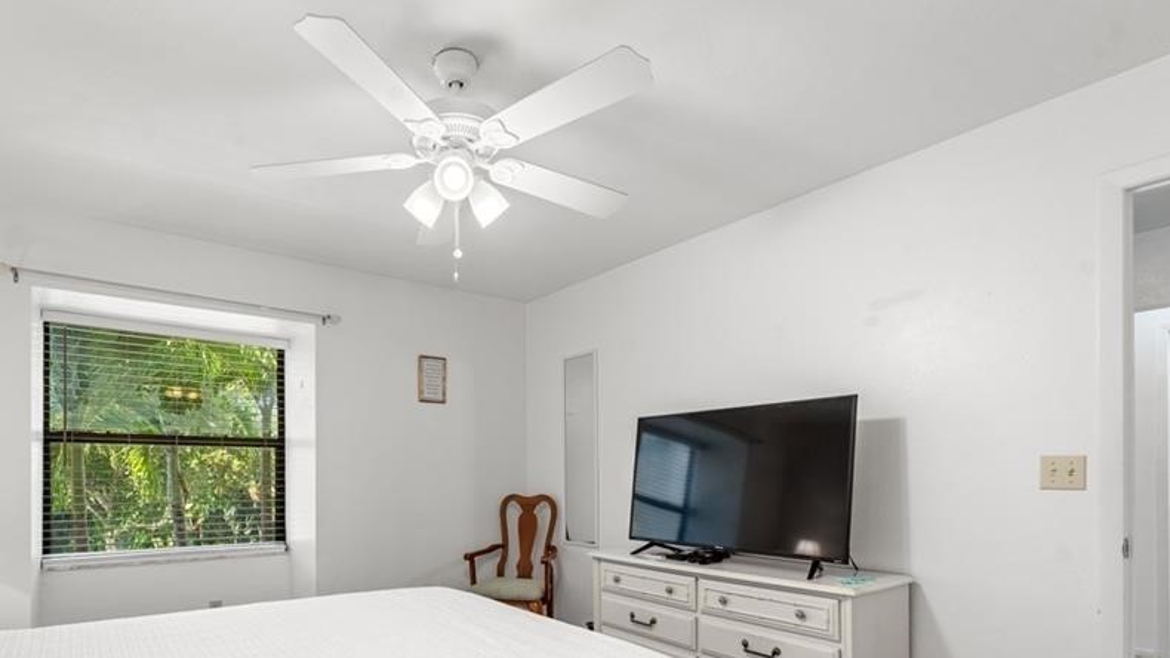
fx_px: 589
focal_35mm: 19
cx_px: 498
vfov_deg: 56.0
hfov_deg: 88.9
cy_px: 477
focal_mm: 14
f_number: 8
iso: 250
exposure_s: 1/4
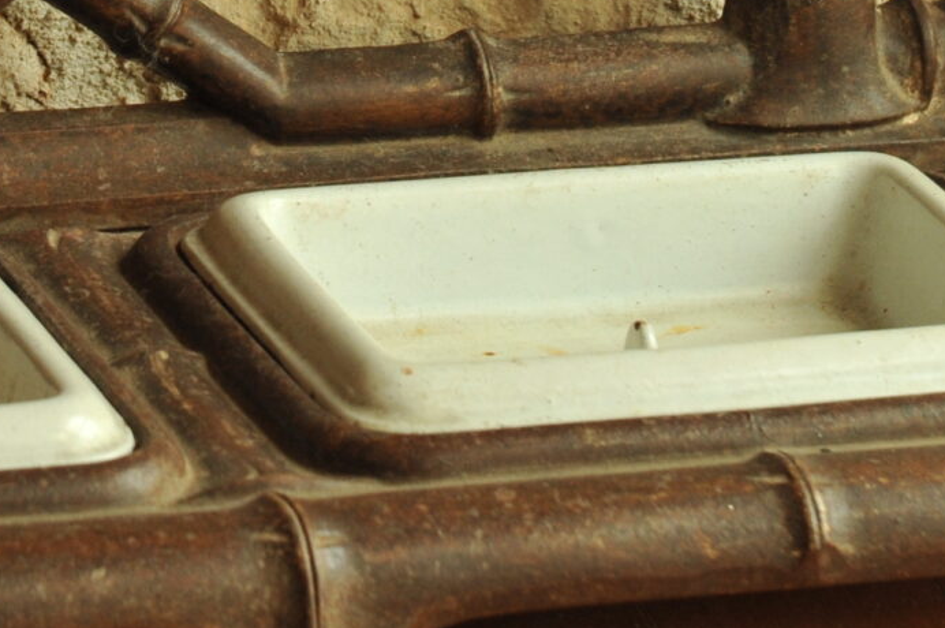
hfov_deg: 4.6
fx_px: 11644
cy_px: -267
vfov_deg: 3.1
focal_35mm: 444
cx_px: 25
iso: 1250
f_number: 5.6
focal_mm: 120
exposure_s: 1/200
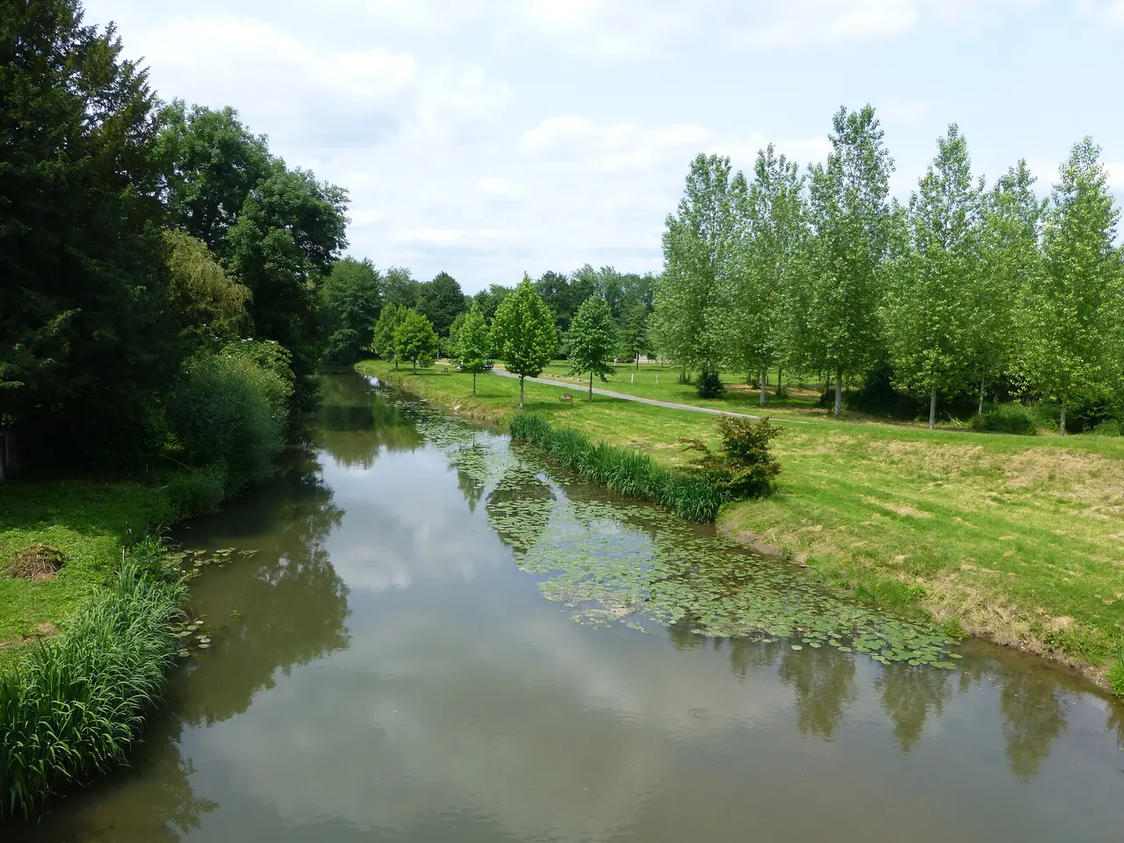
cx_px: 562
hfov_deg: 71.6
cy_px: 422
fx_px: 779
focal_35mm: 24
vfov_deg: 56.8
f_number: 4
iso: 100
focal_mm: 4.3
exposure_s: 1/640
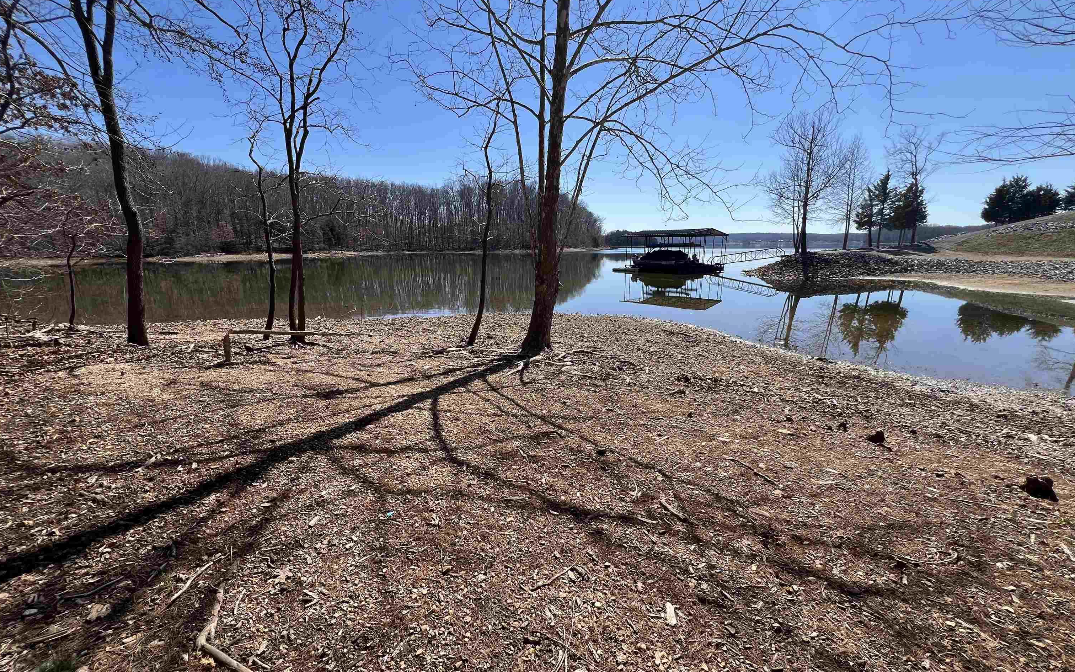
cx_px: 536
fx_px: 410
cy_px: 359
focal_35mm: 14
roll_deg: +0.8
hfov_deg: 105.3
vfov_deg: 78.5
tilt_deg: -13.9
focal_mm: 1.57
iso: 32
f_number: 1.8
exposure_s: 1/1277
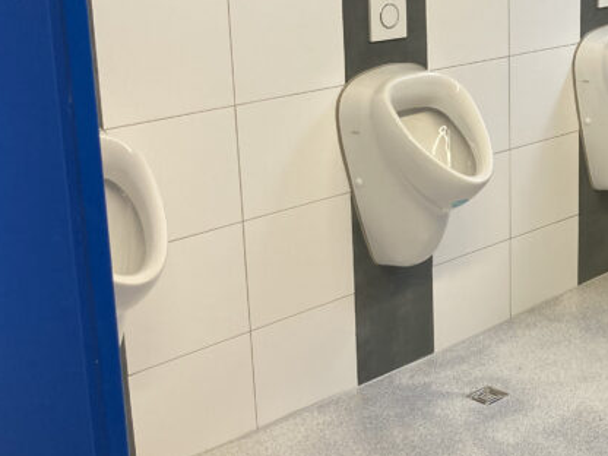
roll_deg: -1.4
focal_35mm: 69
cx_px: 601
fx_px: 1212
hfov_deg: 26.7
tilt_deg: -15.4
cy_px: 208
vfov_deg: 21.3
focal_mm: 3.99
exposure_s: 1/50
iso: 80
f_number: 1.8
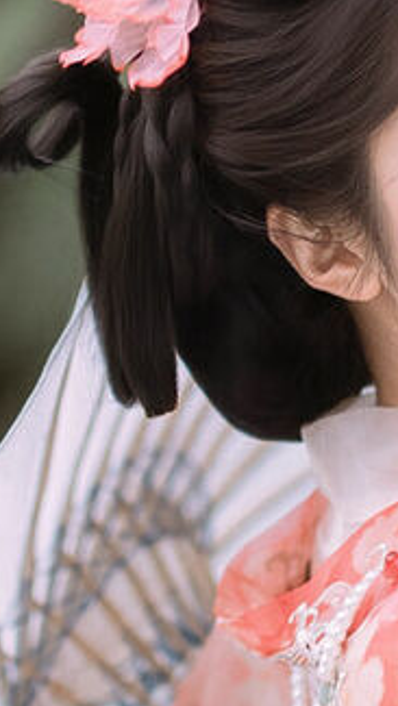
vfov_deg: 5.0
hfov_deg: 2.8
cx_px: 498
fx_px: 8099
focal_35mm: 432
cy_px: -47
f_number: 1.6
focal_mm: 85
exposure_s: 1/320
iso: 100
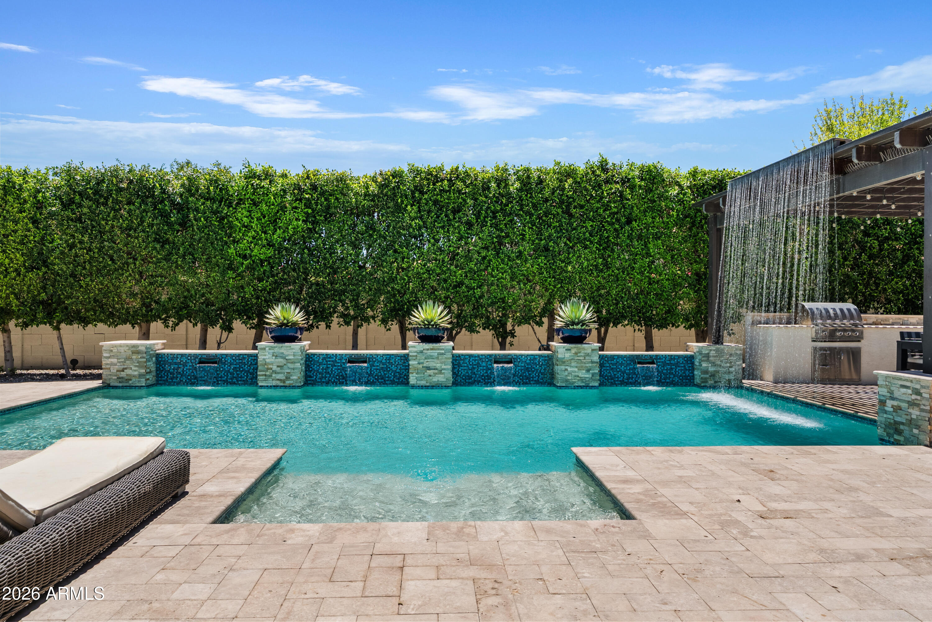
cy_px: 311
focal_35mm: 25
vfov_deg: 51.3
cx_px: 466
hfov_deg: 71.5
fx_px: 647
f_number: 8
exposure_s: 1/125
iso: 125
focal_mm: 25
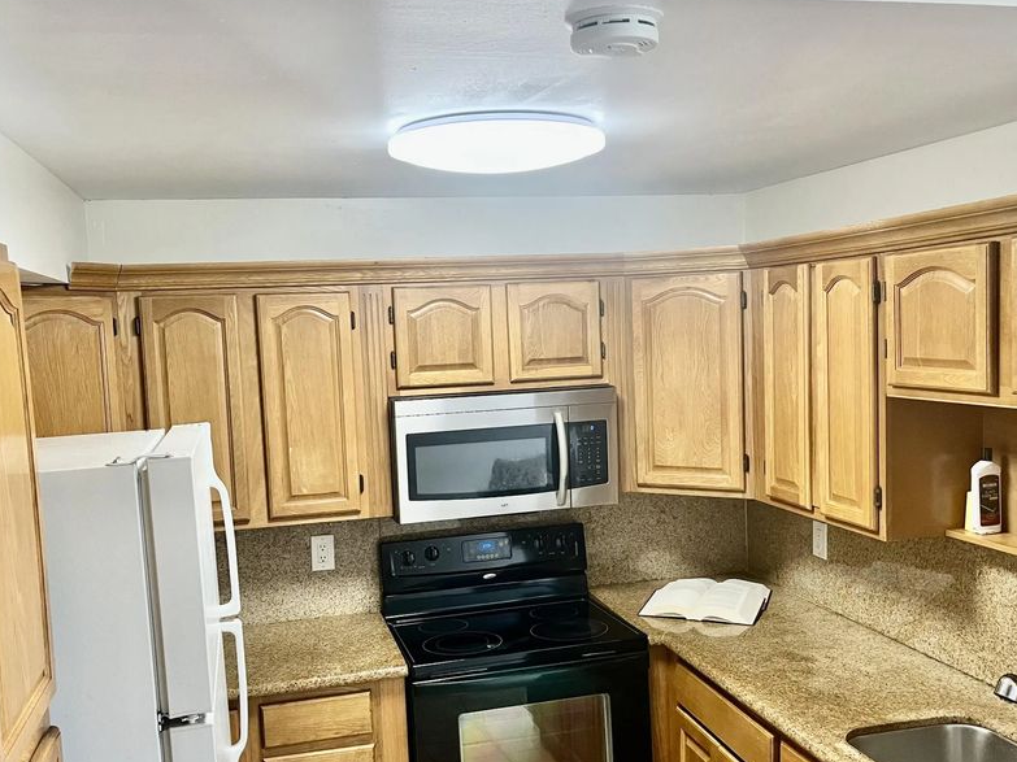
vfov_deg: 41.7
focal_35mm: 34
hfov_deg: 53.9
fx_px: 999
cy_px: 417
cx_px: 487
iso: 125
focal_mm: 5.1
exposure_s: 1/60
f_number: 1.6
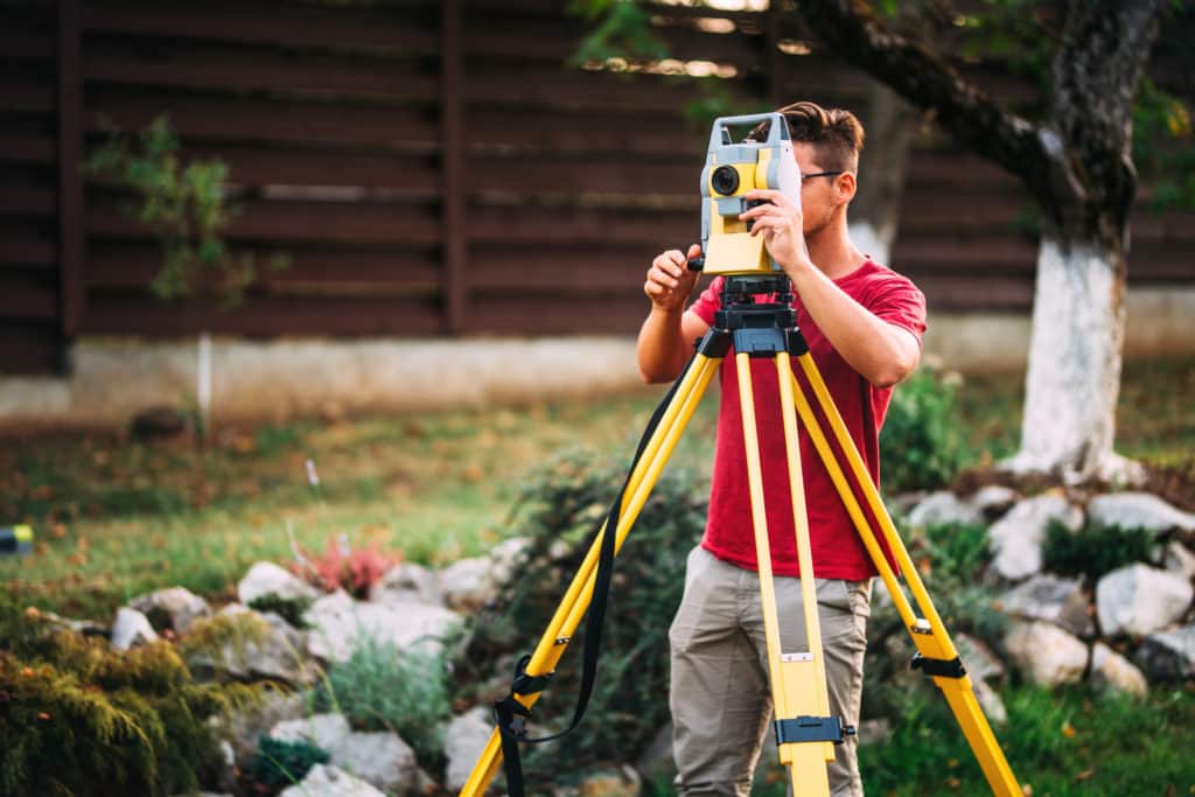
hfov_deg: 23.9
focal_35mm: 85
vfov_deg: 16.1
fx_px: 2822
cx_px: 598
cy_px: 398
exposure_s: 1/400
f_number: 1.4
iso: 250
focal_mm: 85
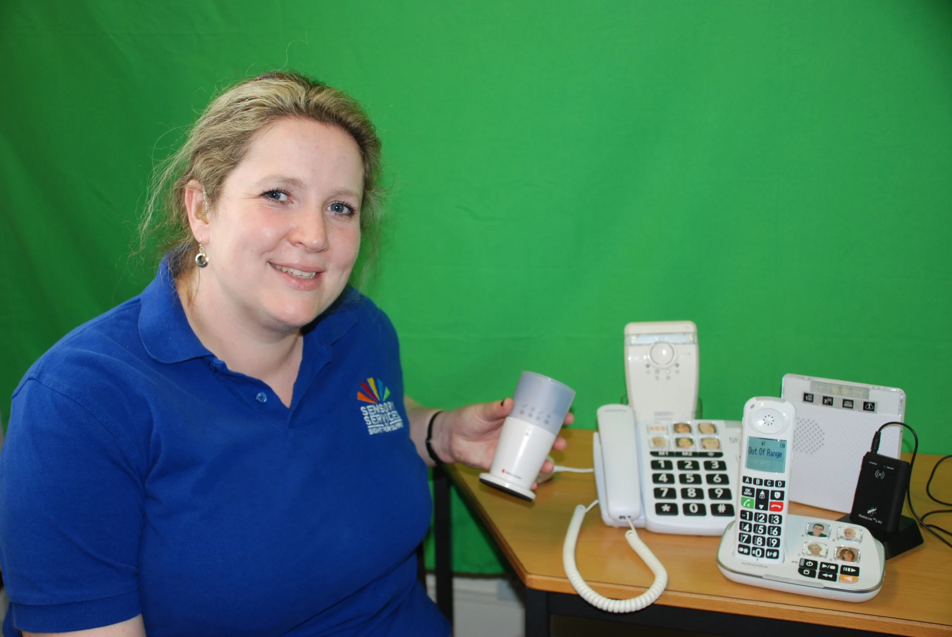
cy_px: 318
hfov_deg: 49.5
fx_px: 1033
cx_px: 476
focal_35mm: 39
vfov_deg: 34.3
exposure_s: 1/60
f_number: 4
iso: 200
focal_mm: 26
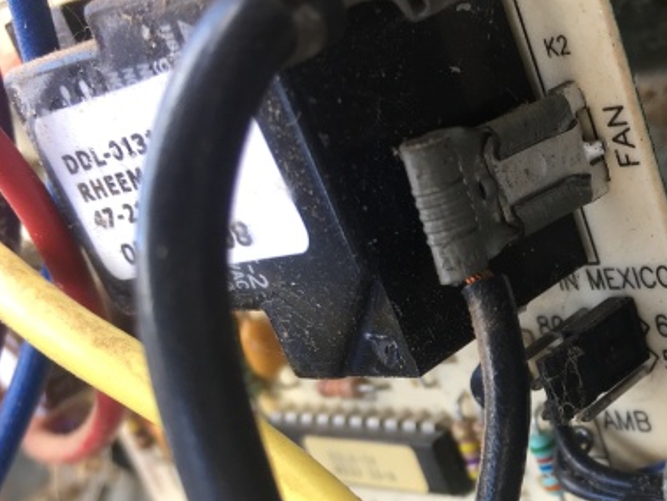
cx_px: 653
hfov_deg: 29.7
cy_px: 413
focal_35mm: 61
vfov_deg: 23.6
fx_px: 1175
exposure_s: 1/60
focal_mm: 4.15
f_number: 2.2
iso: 25
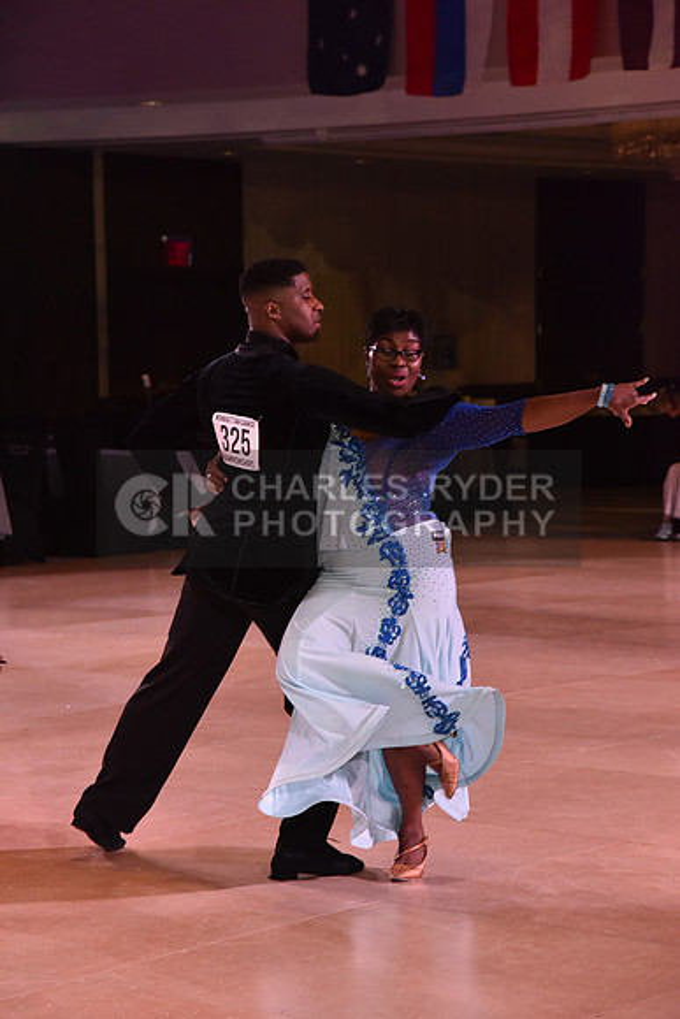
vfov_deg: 19.5
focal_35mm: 105
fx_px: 2973
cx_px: 340
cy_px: 510
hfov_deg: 13.0
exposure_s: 1/320
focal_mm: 105
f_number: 6.3
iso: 2500
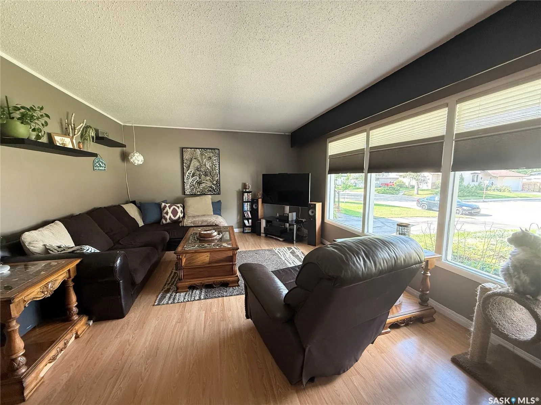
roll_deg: -0.3
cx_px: 270
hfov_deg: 102.1
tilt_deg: -5.3
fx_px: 219
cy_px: 202
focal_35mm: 14
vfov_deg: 85.7
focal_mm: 2.22
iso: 250
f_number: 2.2
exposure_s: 1/99
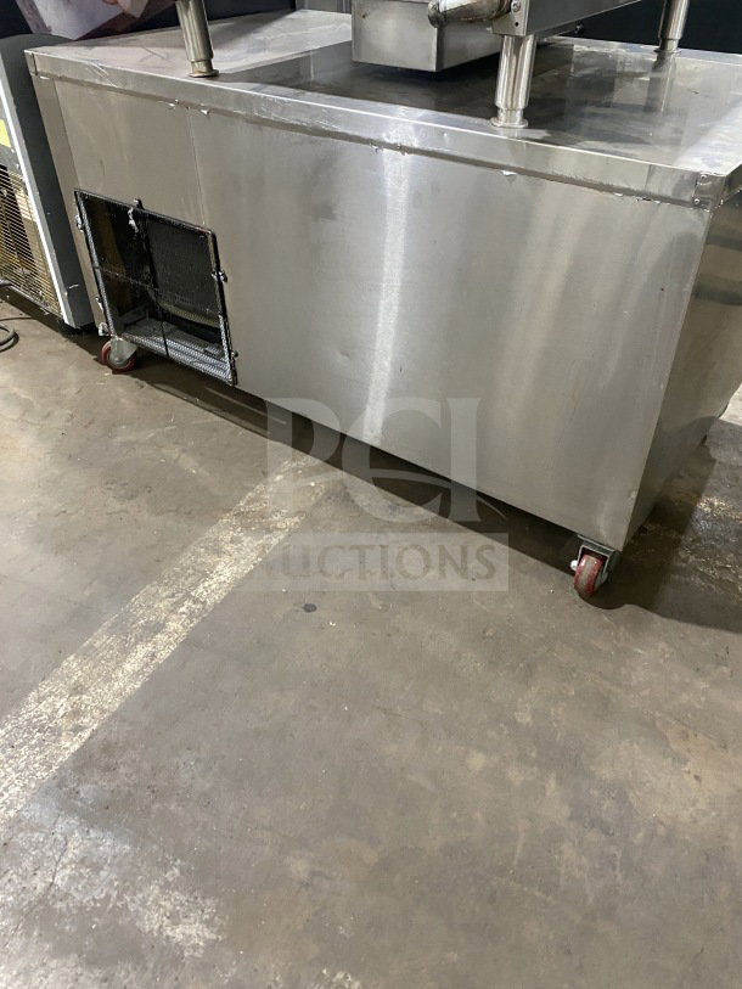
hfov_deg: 53.1
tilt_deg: -36.7
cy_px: 494
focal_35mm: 26
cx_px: 371
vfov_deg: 67.3
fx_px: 743
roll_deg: -1.5
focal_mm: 4.25
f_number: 1.8
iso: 500
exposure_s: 1/56
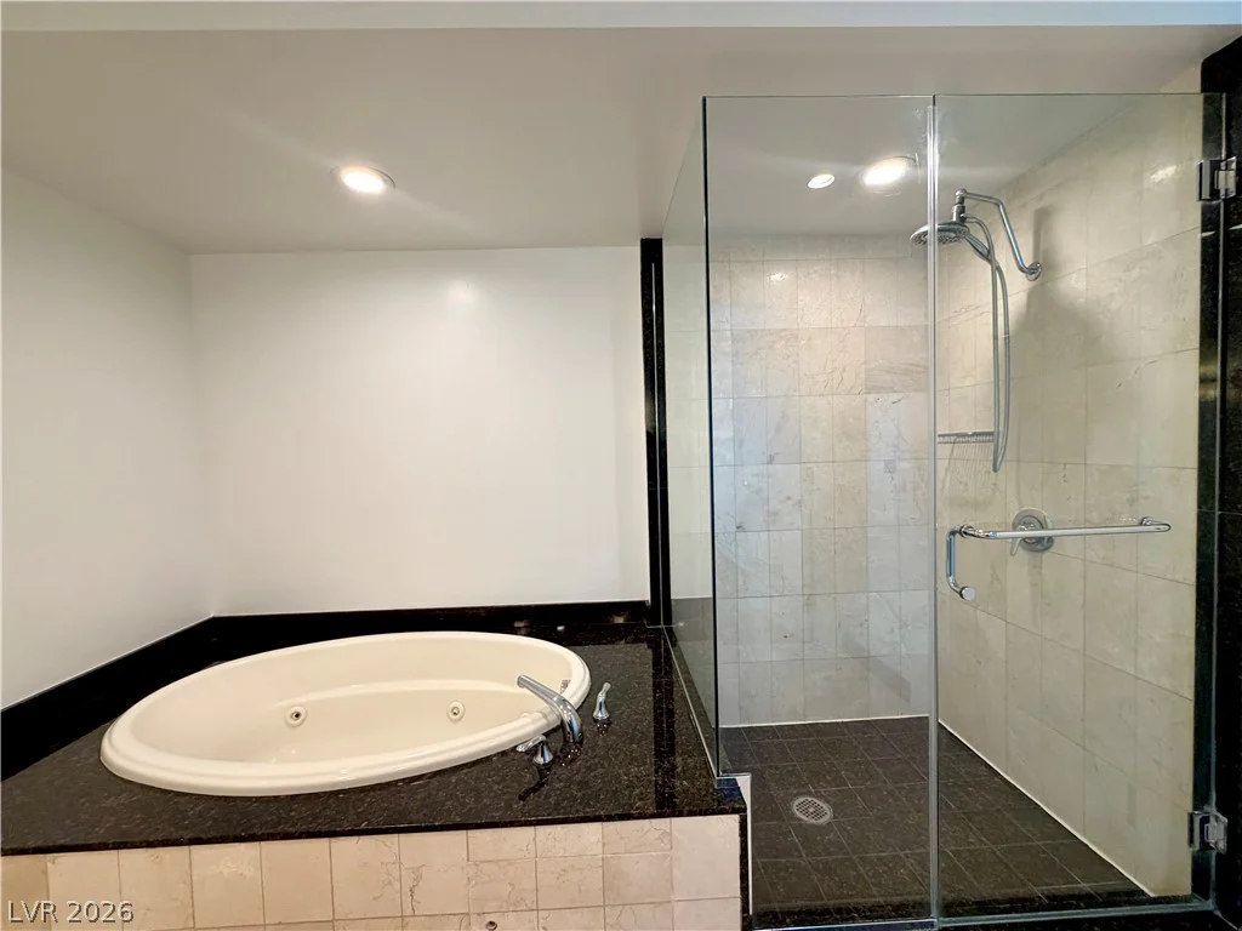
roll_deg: +2.4
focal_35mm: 14
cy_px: 466
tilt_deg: -2.3
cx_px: 621
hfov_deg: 102.1
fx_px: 502
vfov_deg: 85.7
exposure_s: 1/120
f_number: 2.2
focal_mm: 2.22
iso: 250
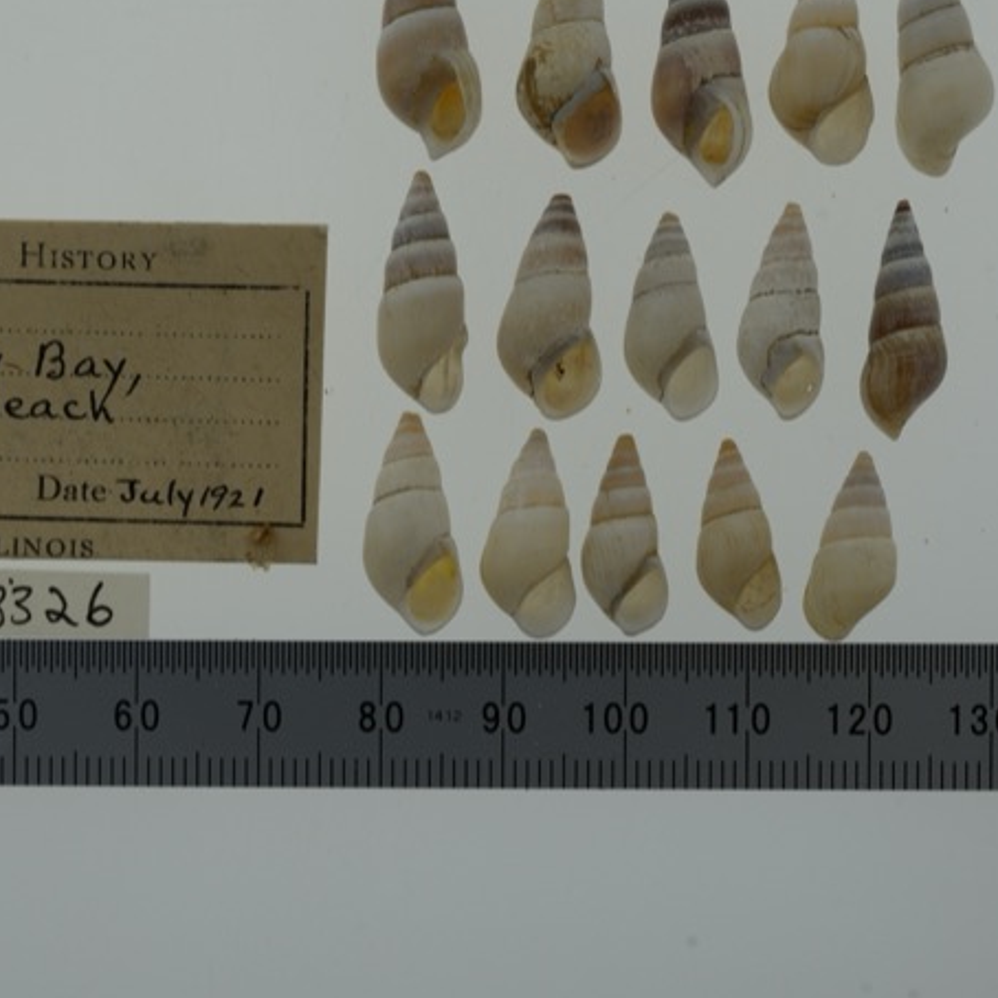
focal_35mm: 101
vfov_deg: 17.2
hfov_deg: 17.2
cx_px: 332
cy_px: 470
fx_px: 3294
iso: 100
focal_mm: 60
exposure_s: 1/160
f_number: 10
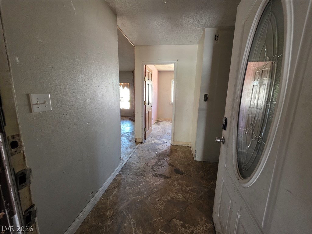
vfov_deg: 89.9
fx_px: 117
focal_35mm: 13
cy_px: 117
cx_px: 156
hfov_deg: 106.2
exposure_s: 1/60
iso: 500
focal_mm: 2.2
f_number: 1.9
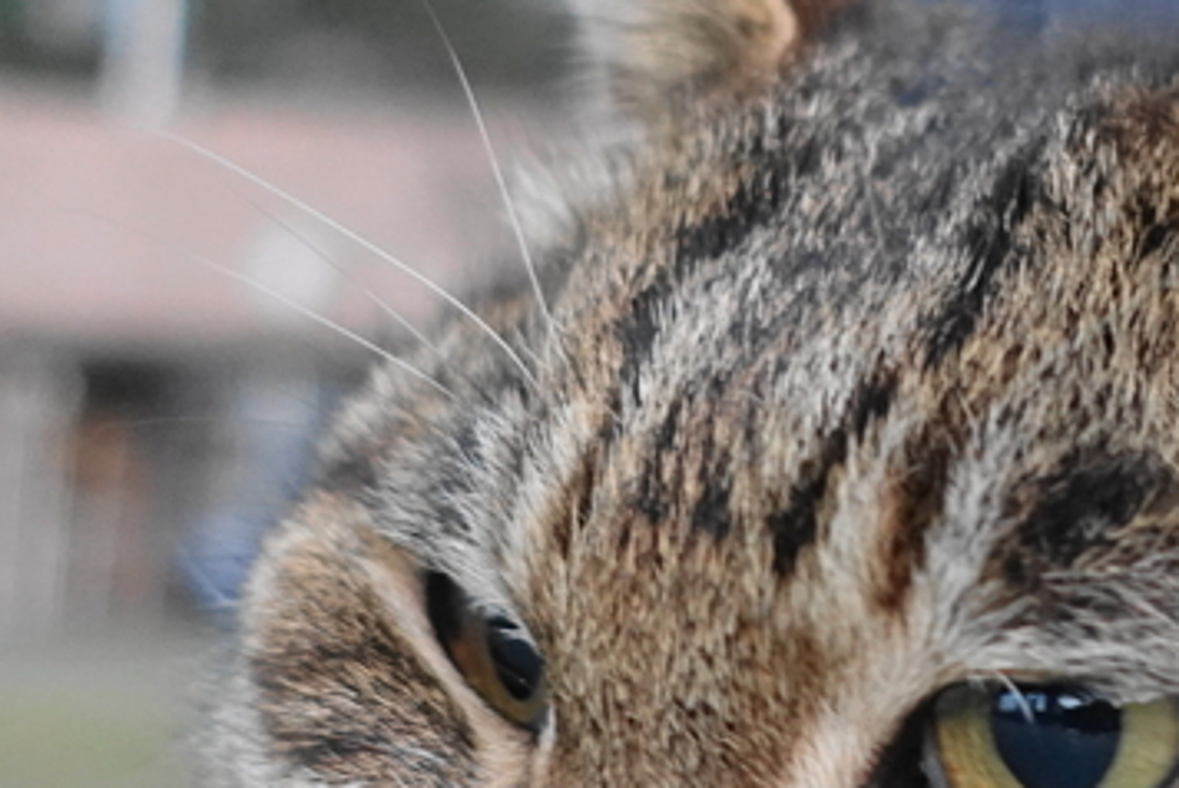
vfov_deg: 19.7
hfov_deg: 28.4
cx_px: 1003
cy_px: 485
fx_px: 2262
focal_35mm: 69
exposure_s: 1/160
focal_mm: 8.8
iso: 1250
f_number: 1.8
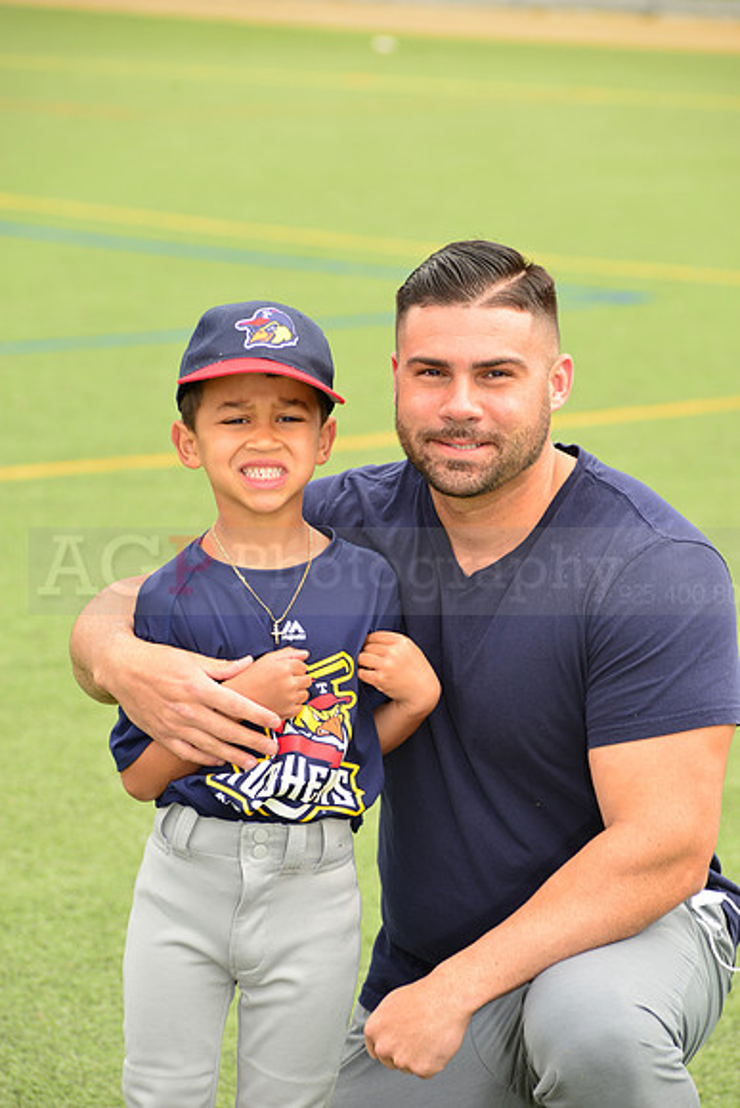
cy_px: 554
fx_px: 5238
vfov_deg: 12.1
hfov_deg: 8.1
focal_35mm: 170
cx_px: 370
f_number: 8
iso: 250
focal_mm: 170
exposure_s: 1/200
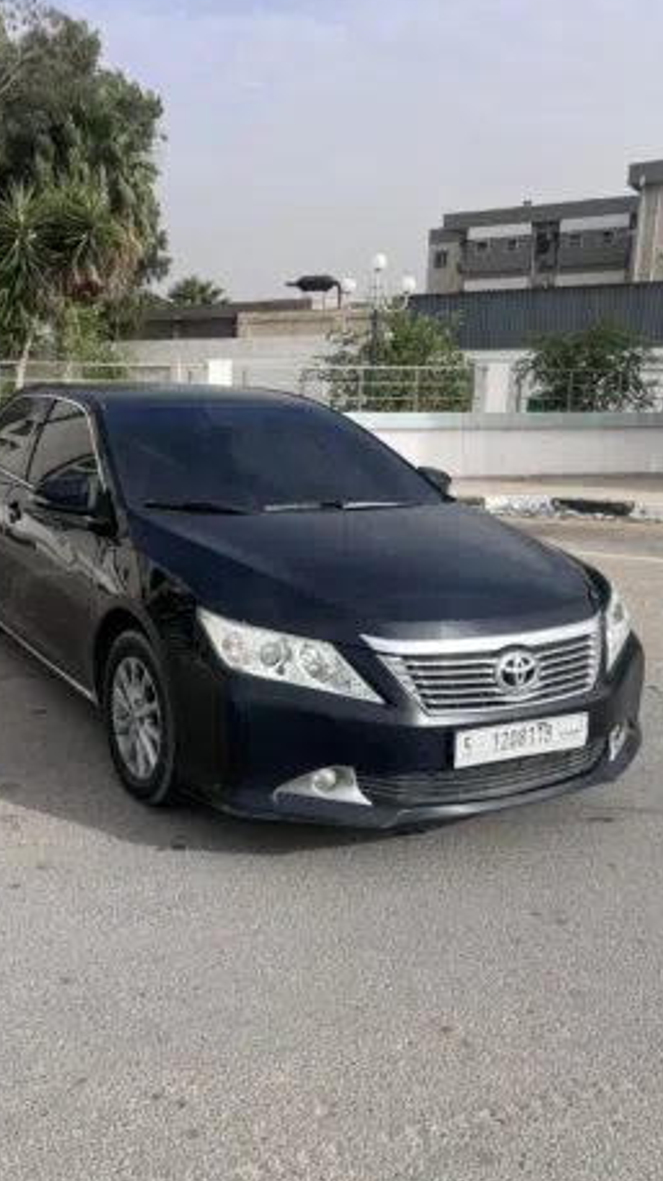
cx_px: 191
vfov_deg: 59.5
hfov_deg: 35.0
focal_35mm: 33
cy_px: 625
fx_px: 1033
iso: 50
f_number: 1.5
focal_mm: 5.7
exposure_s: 1/3968
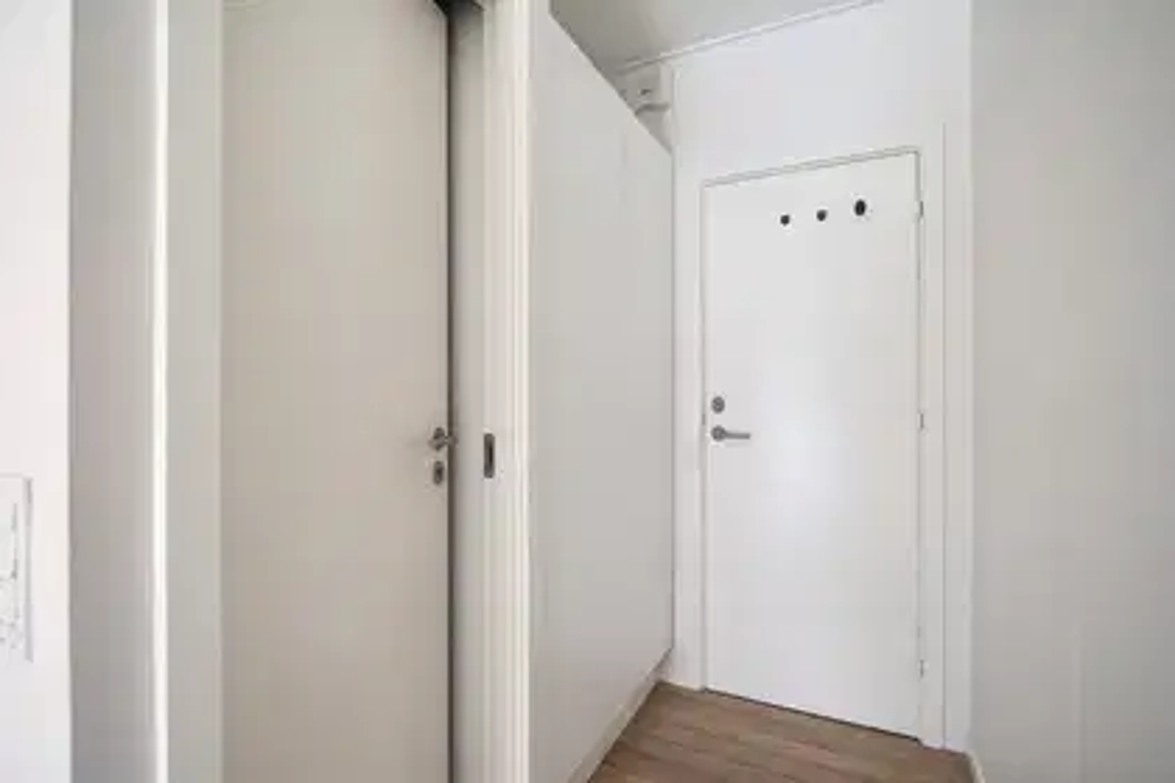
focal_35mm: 17
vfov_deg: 70.4
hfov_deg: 93.3
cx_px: 588
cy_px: 392
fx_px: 555
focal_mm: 11.5
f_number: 4
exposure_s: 1/5
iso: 800
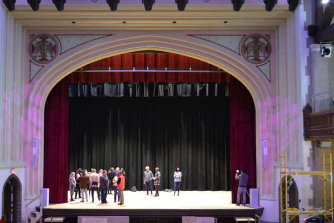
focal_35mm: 45
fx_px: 418
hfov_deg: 43.5
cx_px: 149
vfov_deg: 29.9
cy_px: 117
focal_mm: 22
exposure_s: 1/30
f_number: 3.8
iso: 3200
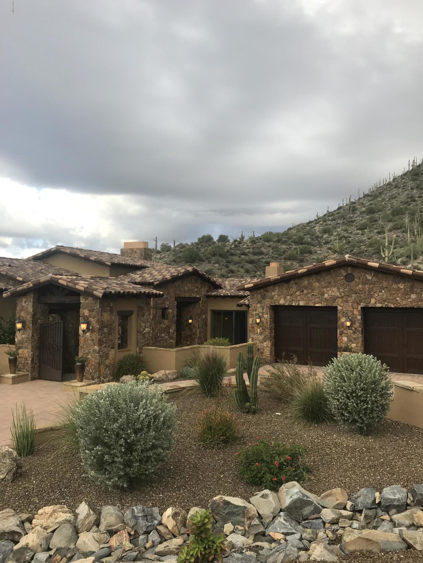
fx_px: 456
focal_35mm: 28
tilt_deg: +4.8
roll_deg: -1.0
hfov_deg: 49.7
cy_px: 282
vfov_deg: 63.4
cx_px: 212
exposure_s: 1/731
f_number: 1.8
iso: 20
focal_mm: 3.99
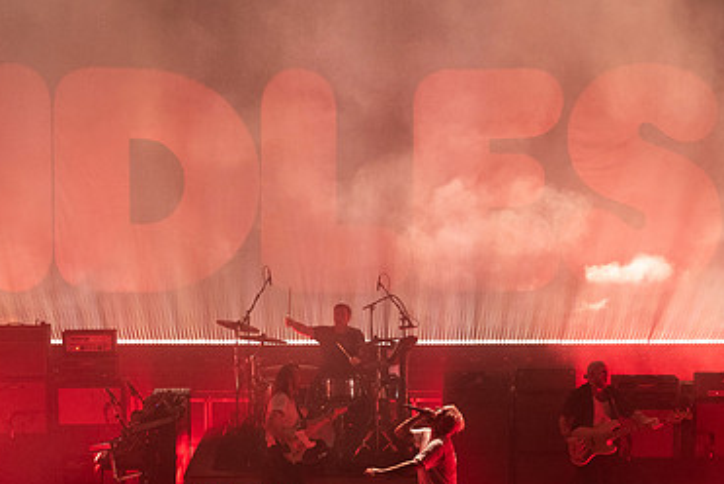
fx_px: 1731
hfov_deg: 23.6
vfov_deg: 15.9
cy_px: 333
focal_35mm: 86
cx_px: 432
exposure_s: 1/500
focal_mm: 48
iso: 2500
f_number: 3.2
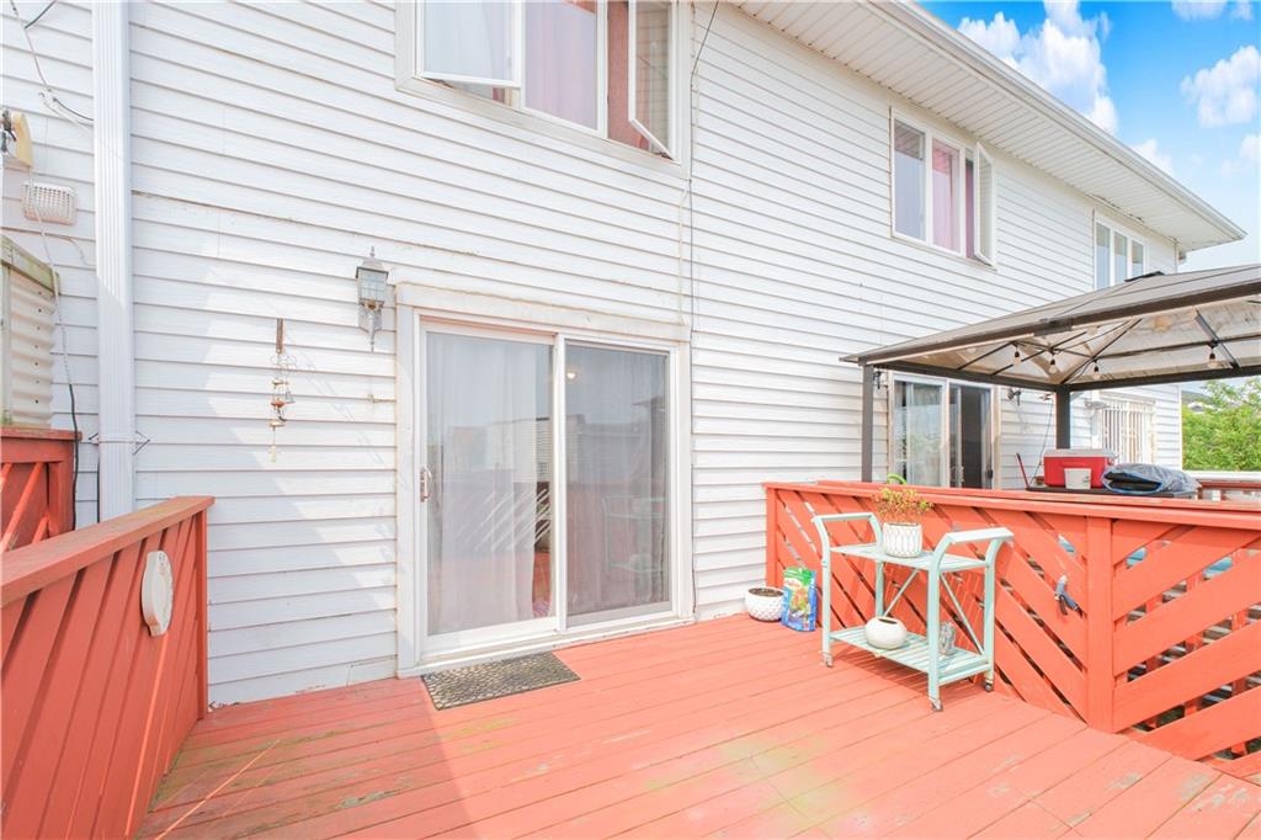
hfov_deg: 100.4
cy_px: 420
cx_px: 630
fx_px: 525
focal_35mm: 15
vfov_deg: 77.3
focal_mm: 10
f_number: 8
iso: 160
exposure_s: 1/125
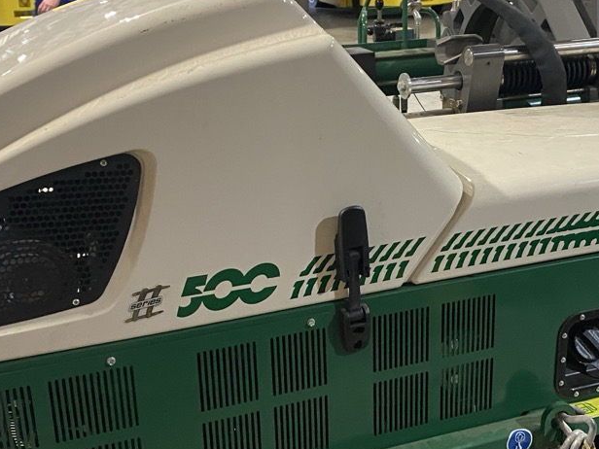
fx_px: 934
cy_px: 215
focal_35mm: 54
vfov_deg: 27.0
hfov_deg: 35.4
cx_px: 365
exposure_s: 1/60
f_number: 1.8
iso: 400
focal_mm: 4.25
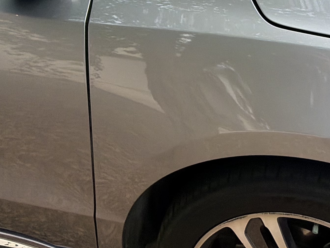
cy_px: 89
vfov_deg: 34.1
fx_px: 400
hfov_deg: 43.7
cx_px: 236
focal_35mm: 42
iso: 125
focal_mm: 2.22
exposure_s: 1/717
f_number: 2.2
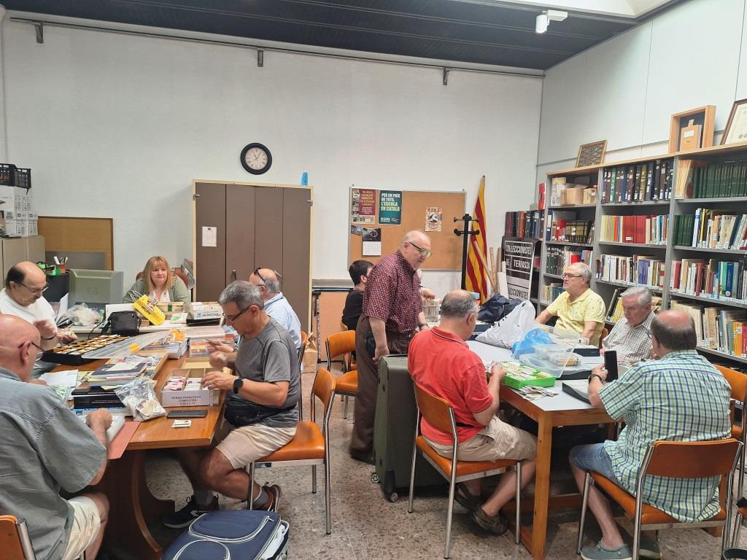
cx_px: 374
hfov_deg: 73.9
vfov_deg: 58.9
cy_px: 280
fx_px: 496
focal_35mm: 23
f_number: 1.8
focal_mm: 5.54
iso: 80
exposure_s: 1/50
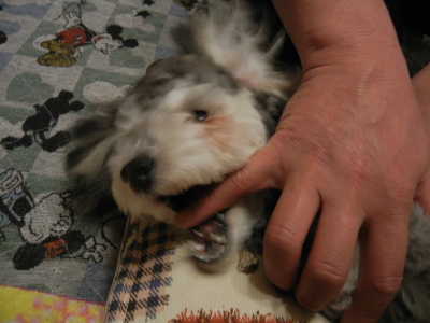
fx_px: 373
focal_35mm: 30
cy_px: 162
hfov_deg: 60.0
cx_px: 215
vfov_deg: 46.8
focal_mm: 5.4
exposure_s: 1/7.8
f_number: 3.5
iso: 400
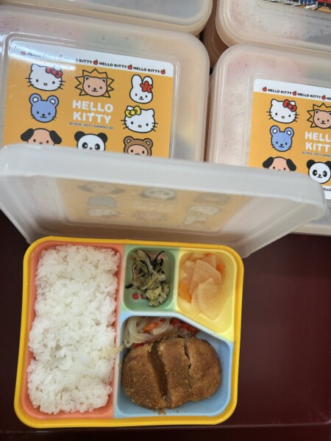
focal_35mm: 26
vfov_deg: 67.3
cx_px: 166
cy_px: 220
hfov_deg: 53.1
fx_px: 331
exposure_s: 1/100
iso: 80
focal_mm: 5.7
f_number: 1.5
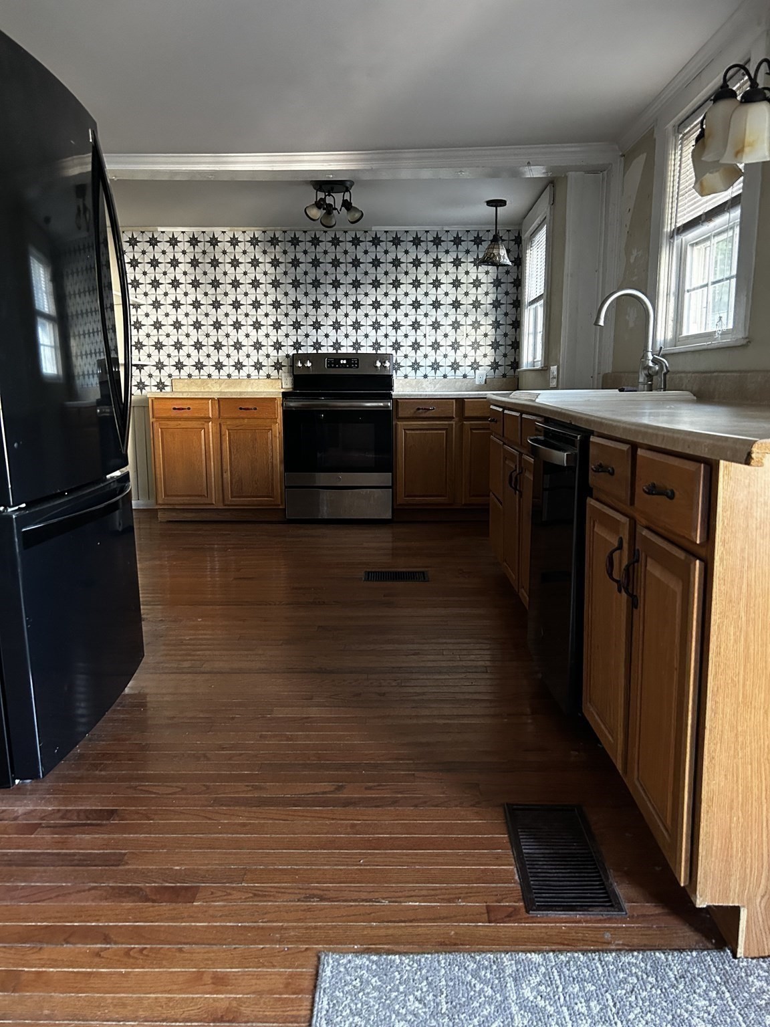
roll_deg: -0.8
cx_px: 385
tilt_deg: -9.9
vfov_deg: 67.3
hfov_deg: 53.1
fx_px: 771
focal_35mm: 26
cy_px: 514
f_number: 1.5
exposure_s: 1/40
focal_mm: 5.7
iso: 640
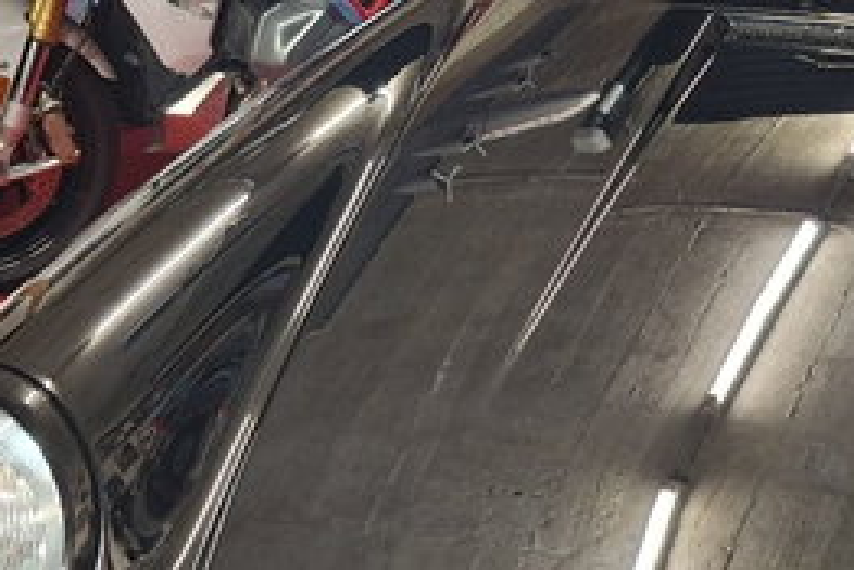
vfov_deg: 19.0
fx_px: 1661
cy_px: 547
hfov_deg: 28.3
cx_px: 675
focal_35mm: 70
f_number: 1.8
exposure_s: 1/33
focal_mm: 5.54
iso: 320
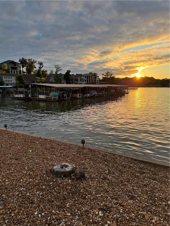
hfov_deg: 56.8
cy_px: 113
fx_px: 157
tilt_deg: -9.7
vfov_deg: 71.6
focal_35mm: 24
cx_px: 85
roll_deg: +1.0
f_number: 1.78
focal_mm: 6.76
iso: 80
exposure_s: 1/952
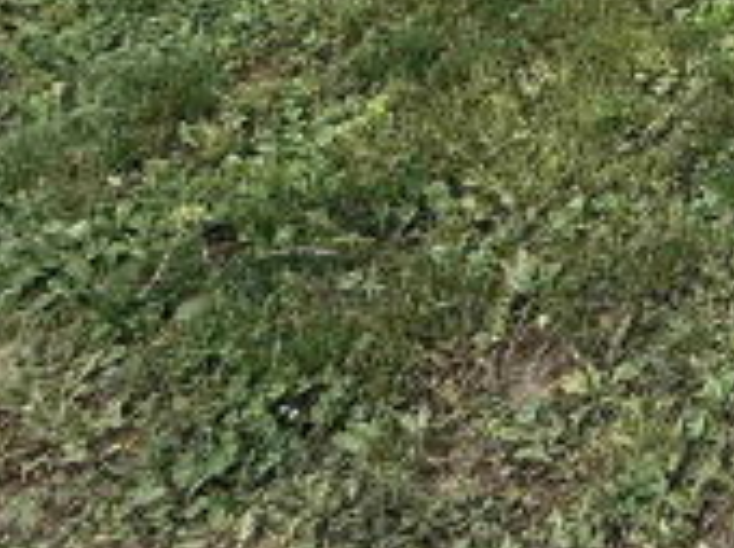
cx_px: 1069
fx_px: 1165
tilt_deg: -11.5
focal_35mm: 55
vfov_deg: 19.3
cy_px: -462
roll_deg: -1.6
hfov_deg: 26.5
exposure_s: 1/274
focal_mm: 2.22
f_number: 2.2
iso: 64
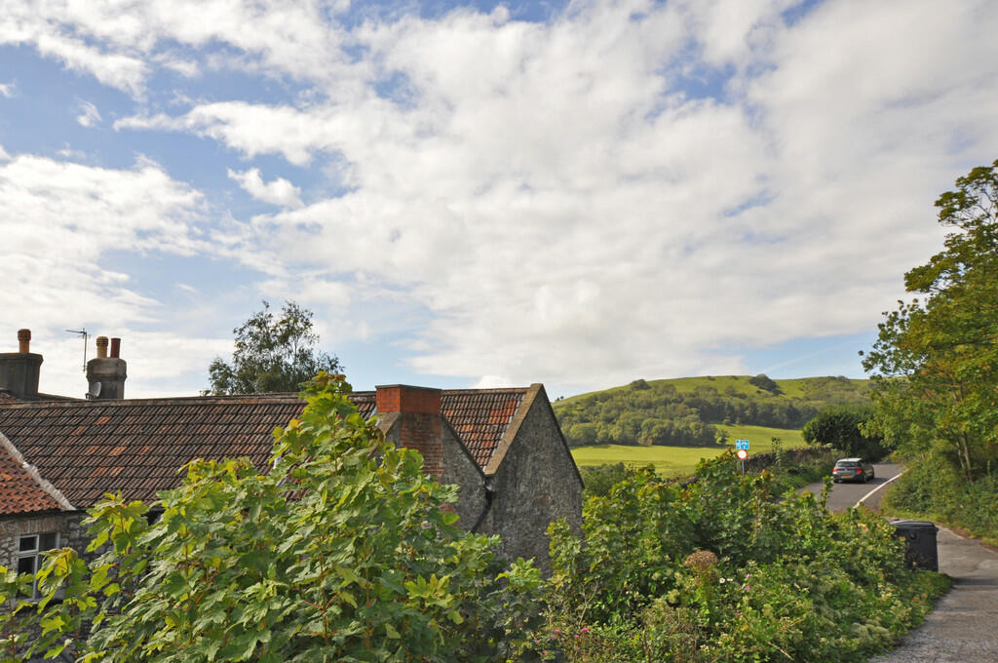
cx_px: 499
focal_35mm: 30
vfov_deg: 43.5
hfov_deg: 62.0
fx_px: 831
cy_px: 332
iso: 200
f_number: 13
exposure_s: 1/200
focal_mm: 20
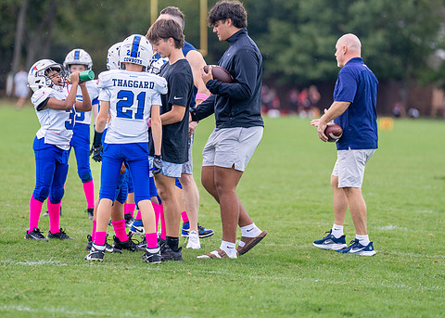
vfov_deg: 4.9
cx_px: 214
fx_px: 3729
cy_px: 103
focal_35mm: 295
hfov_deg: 6.8
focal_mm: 200
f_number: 2.8
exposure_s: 1/3200
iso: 400
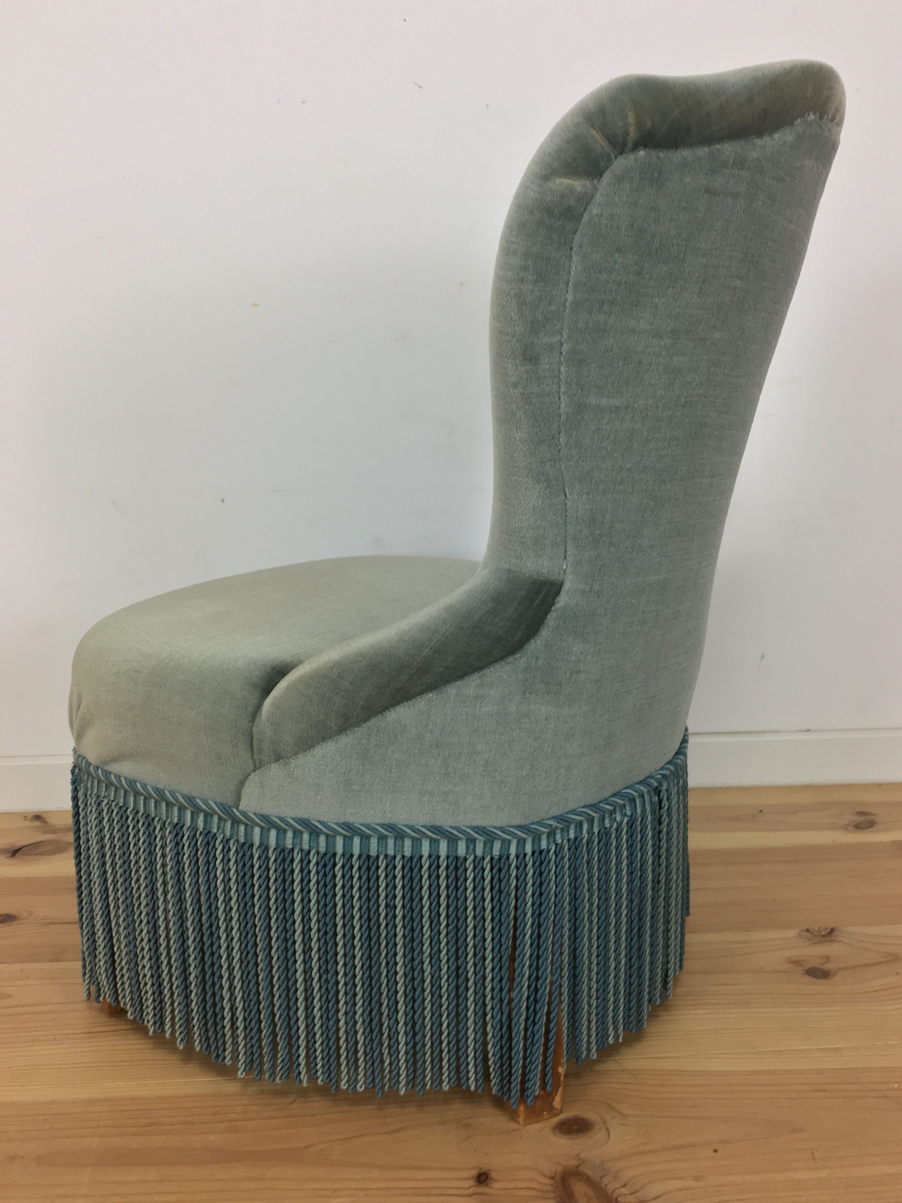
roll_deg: +0.5
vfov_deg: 60.0
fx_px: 1042
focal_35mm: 30
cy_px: 592
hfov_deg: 46.8
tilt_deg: -12.4
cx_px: 457
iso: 40
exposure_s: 1/33
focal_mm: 4.15
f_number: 2.2
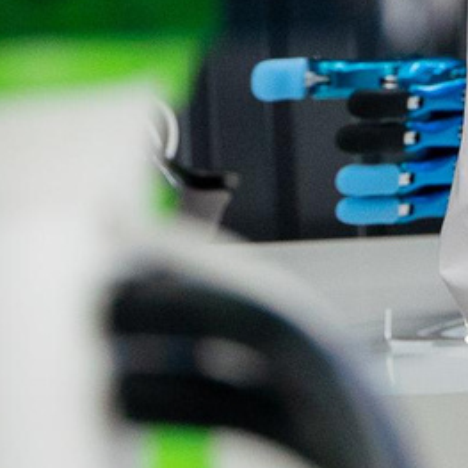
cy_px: 45
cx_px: 1564
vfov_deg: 5.1
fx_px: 5277
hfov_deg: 4.8
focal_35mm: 345
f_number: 4
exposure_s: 1/125
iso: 1600
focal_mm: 40
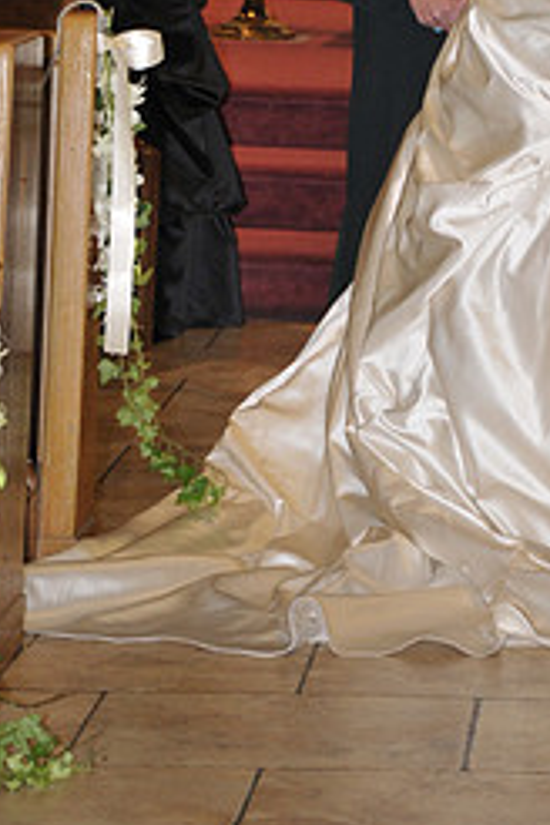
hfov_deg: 6.2
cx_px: 619
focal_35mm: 219
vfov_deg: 9.3
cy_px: -111
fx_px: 5018
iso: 400
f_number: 6.3
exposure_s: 1/20
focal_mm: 62
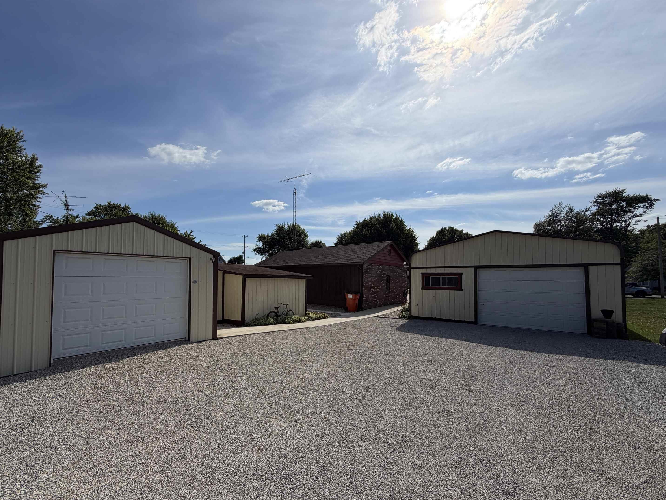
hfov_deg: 98.1
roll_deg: +0.5
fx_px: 289
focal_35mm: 15
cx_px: 316
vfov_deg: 81.6
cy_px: 267
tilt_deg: +2.8
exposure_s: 1/1961
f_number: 2.2
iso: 20
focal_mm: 2.22
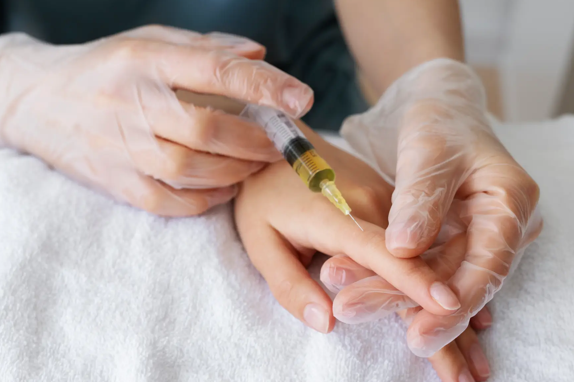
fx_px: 940
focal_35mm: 59
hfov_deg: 33.9
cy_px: 211
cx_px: 320
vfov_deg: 23.0
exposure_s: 1/250
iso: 640
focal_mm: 50
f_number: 5.6
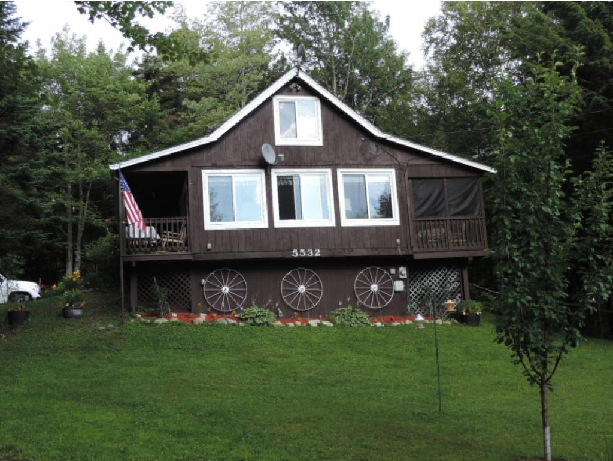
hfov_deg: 43.8
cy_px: 230
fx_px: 762
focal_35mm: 43
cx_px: 306
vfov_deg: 33.6
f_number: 3.4
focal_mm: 7.6
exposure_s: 1/100
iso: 80
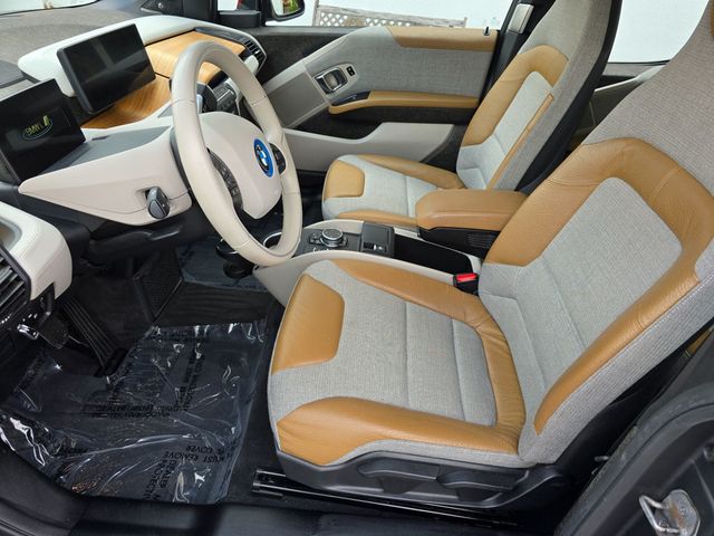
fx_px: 474
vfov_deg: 58.9
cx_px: 357
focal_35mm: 23
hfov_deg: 73.9
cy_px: 268
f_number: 1.7
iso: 50
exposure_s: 1/180
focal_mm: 6.3
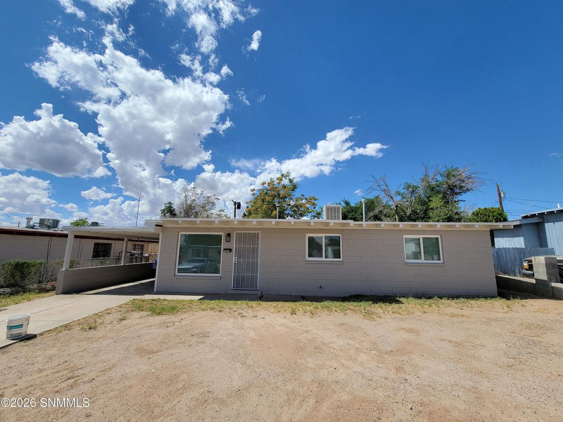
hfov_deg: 106.2
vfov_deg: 89.9
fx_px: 211
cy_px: 211
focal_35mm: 13
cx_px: 282
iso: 50
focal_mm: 2.2
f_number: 2.2
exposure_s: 1/2359
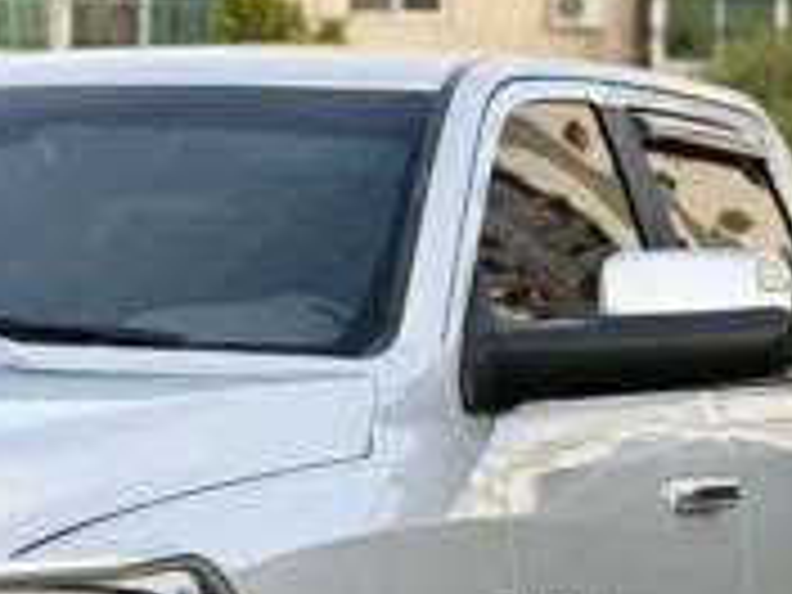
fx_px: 4004
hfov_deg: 11.2
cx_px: -27
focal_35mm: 175
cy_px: 405
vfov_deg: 8.5
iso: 64
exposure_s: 1/962
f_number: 1.78
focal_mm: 6.76
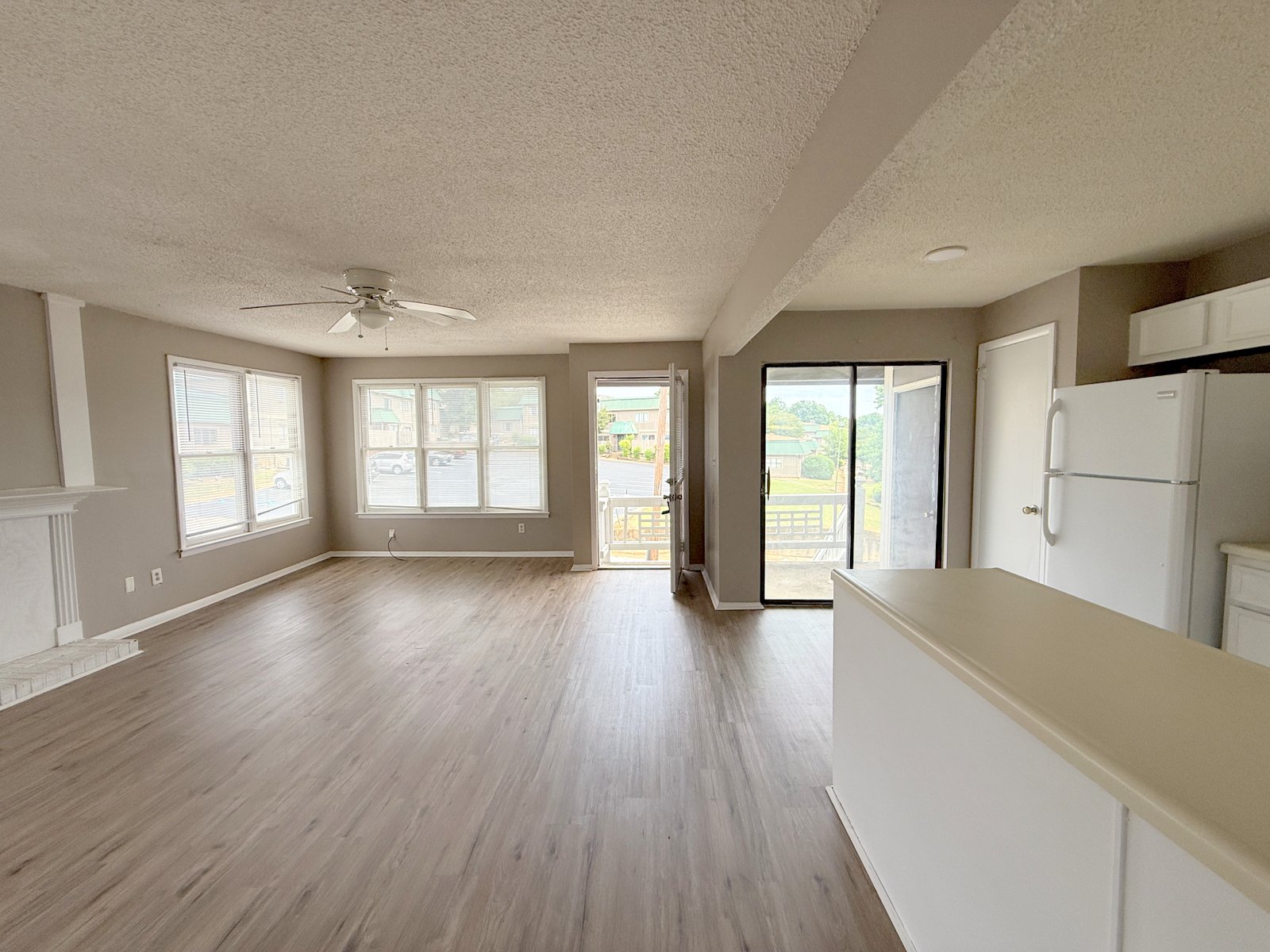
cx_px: 635
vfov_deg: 85.7
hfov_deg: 102.1
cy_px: 476
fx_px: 514
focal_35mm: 14
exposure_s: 1/290
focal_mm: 2.22
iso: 64
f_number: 2.2
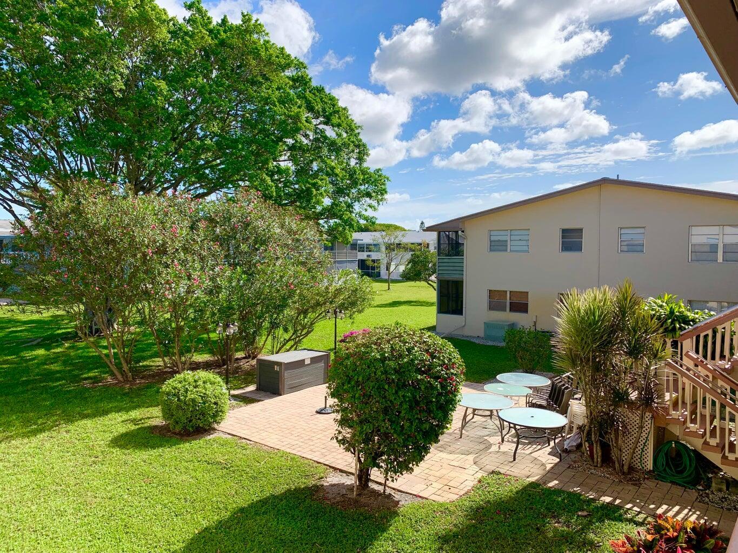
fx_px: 554
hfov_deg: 67.3
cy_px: 276
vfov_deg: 53.1
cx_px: 369
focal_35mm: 26
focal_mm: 4.25
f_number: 1.8
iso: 25
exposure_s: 1/2545
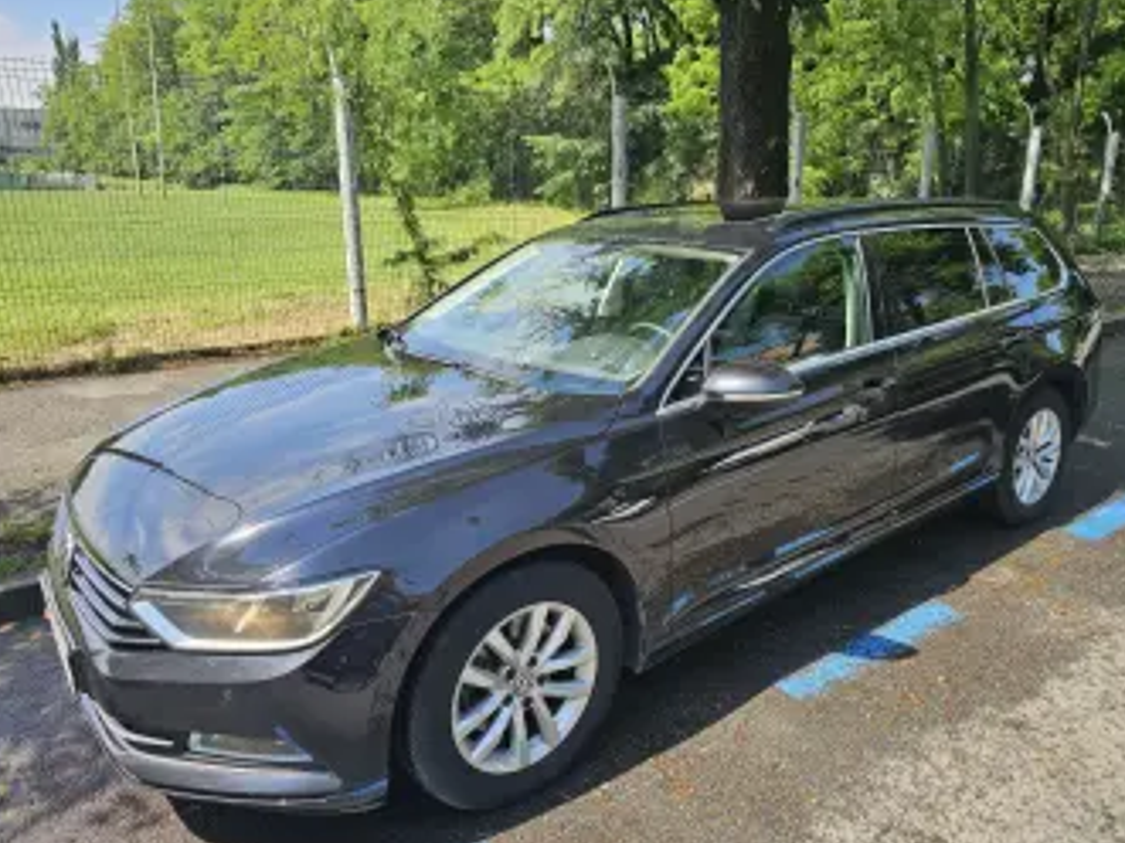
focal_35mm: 25
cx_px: 585
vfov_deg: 54.8
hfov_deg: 69.4
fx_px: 812
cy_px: 418
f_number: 1.7
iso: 10
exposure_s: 1/237
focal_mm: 6.3
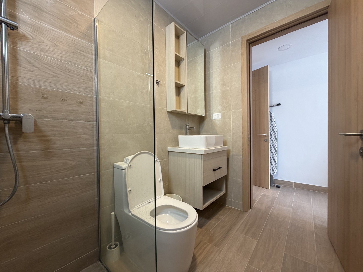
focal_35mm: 14
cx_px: 182
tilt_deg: +0.0
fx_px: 147
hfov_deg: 102.1
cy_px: 136
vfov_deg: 85.7
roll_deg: +0.6
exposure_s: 1/60
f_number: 2.2
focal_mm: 2.22
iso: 200
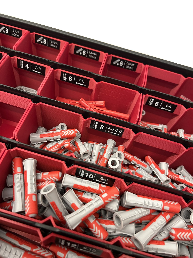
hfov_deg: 53.1
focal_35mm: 26
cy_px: 129
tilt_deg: -56.0
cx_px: 96
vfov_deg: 67.3
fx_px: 193
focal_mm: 5.7
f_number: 1.5
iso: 400
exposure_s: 1/50
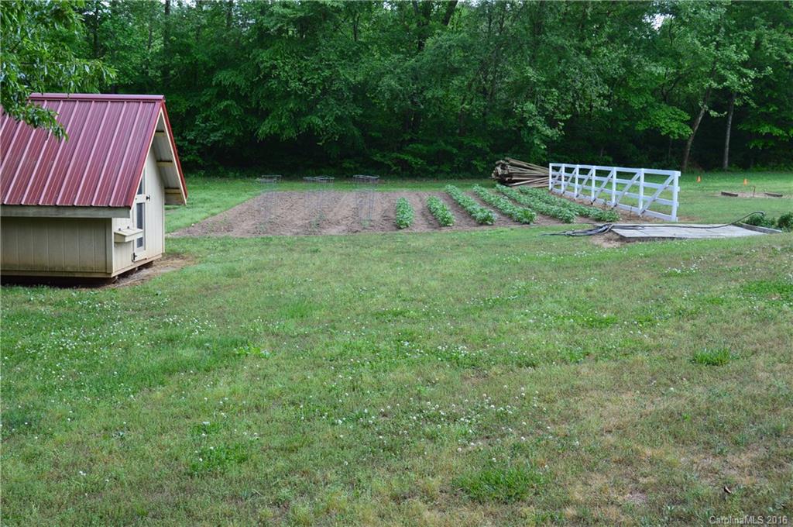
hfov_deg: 49.6
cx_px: 396
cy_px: 264
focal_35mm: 39
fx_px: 858
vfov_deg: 34.1
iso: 400
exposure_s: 1/160
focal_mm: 26
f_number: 9
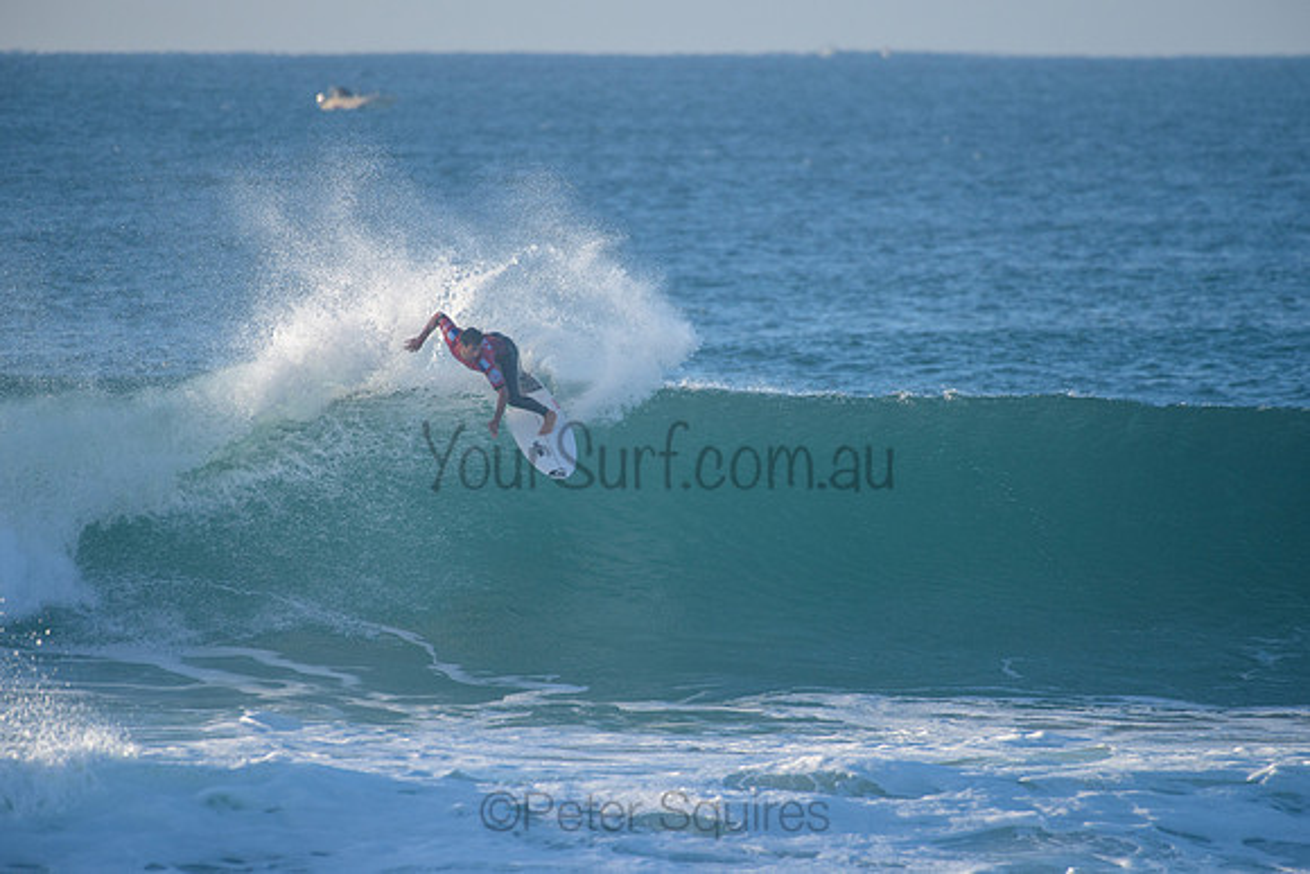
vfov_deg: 2.5
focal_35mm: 540
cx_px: 657
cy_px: 416
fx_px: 19642
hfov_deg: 3.8
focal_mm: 500
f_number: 5.6
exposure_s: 1/2000
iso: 560
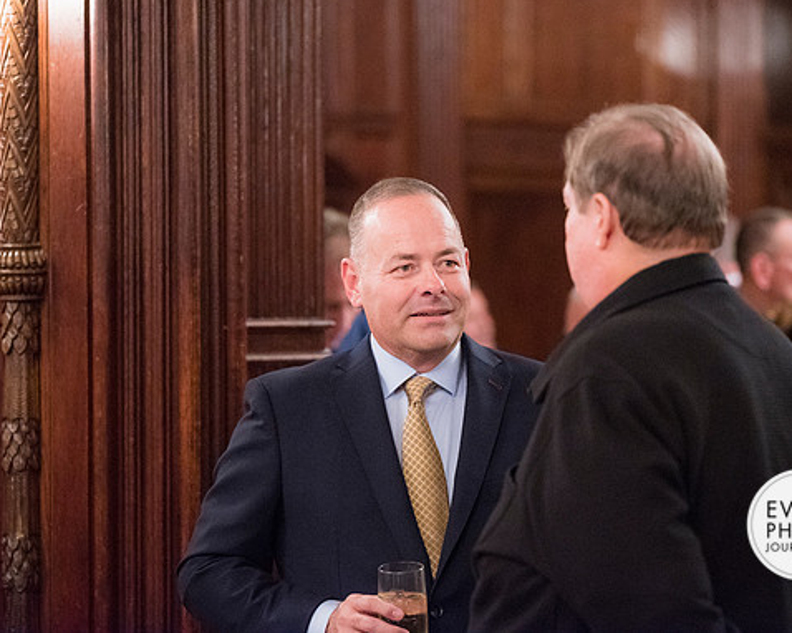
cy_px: 314
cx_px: 434
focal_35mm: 139
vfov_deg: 11.1
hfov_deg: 13.9
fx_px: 3257
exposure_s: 1/125
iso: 6400
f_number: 2.8
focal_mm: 122
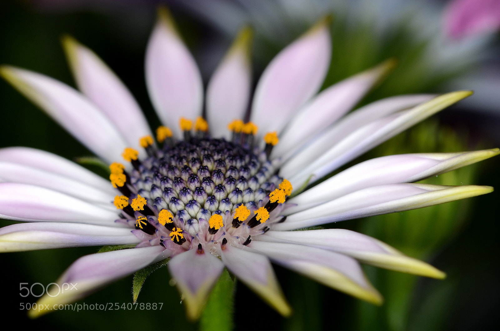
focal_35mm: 158
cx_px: 250
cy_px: 166
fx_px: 2183
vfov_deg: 8.7
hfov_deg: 13.1
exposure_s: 1/250
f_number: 14
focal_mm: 105
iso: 100
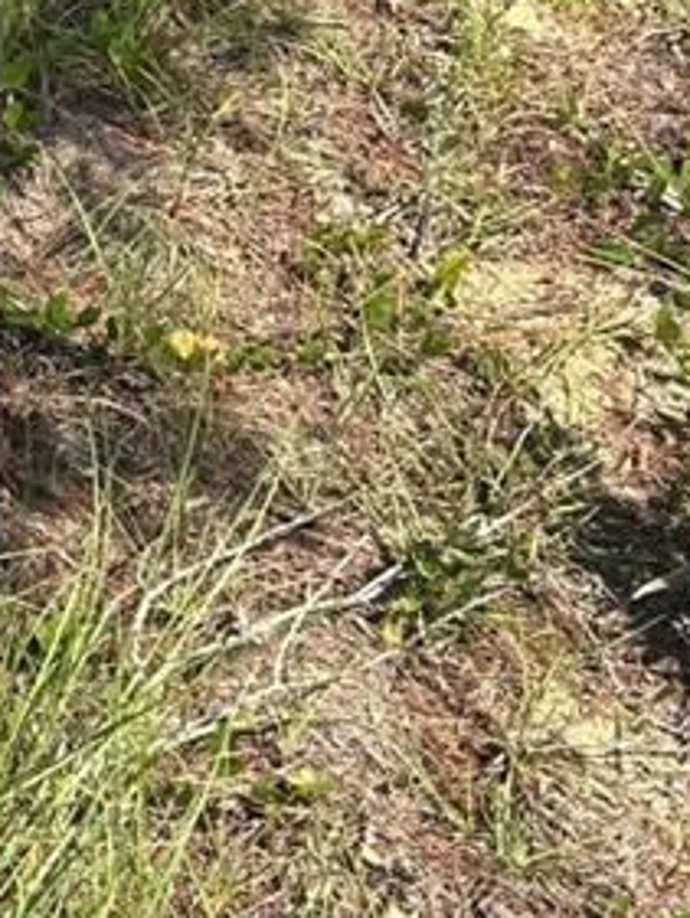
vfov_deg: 17.0
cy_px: -173
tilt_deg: -19.9
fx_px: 2948
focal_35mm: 111
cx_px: -356
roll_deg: -5.5
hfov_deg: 12.6
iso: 50
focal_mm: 5.96
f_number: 1.6
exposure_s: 1/1590
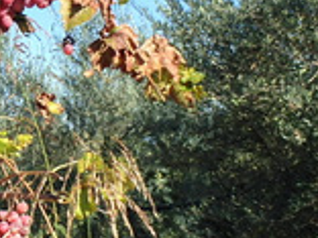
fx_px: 827
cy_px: 82
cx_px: -102
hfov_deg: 19.9
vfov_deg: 16.4
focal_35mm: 90
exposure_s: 1/100
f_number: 11
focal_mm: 5
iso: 125
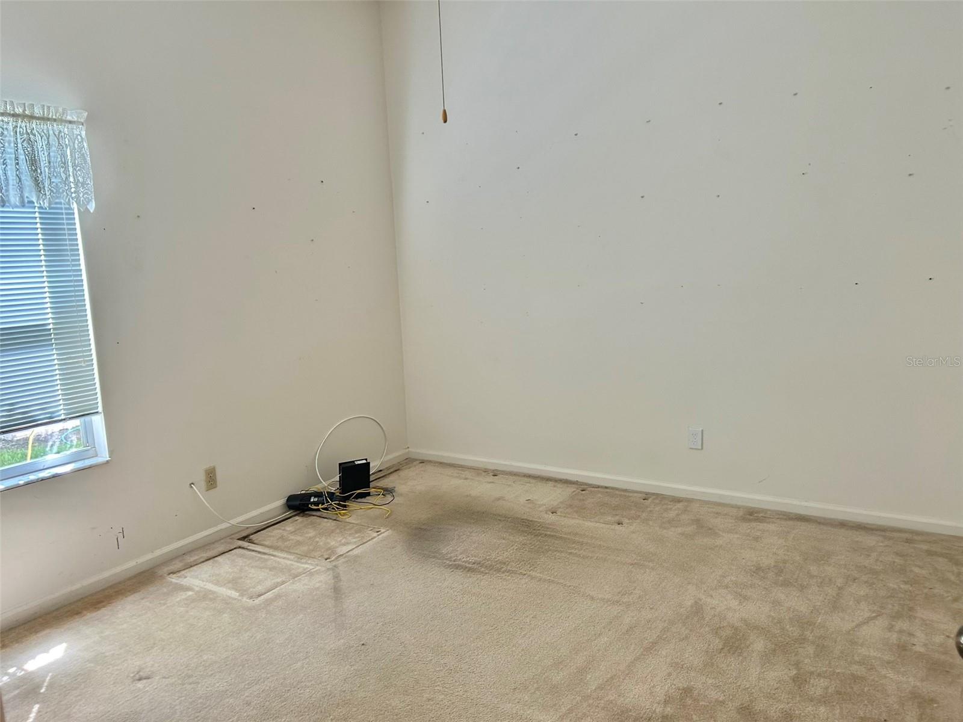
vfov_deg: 53.1
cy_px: 361
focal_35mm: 26
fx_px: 723
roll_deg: +2.5
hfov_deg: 67.3
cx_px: 482
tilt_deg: -9.7
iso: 125
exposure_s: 1/60
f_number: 1.5
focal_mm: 5.7
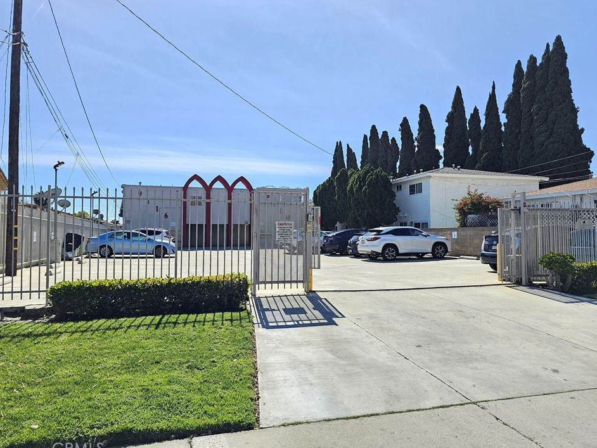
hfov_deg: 69.3
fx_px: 431
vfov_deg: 54.9
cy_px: 214
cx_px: 281
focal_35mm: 25
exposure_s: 1/719
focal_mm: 6.3
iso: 20
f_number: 1.7
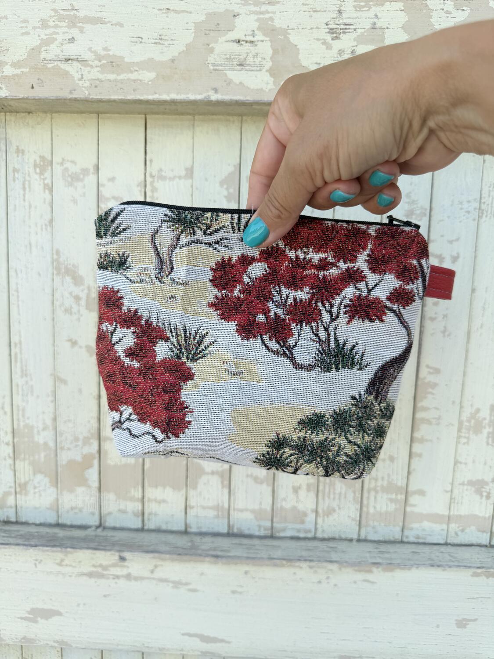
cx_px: 247
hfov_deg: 56.8
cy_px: 330
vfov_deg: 71.6
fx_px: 457
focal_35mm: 24
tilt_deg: -14.5
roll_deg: -1.2
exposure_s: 1/649
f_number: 1.78
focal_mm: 6.76
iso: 80
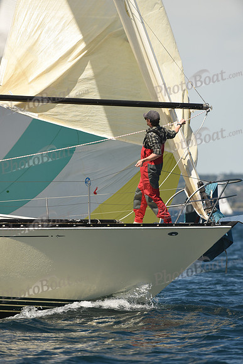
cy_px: 182
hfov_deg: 3.4
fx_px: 4047
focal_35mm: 400
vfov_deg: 5.2
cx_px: 122
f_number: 5.6
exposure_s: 1/1000
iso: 250
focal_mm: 400
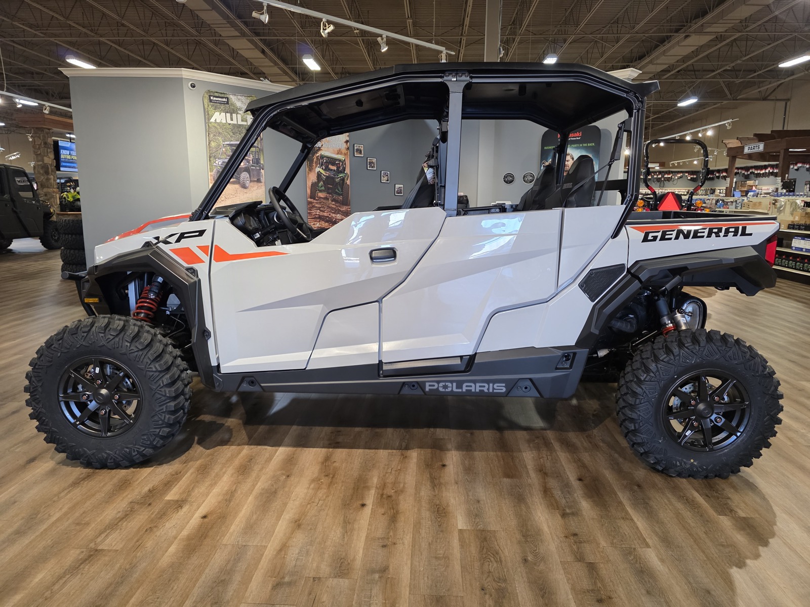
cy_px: 304
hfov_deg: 73.9
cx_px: 405
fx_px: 538
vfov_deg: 58.9
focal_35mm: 23
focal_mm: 6.3
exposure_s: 1/120
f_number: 1.7
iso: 640
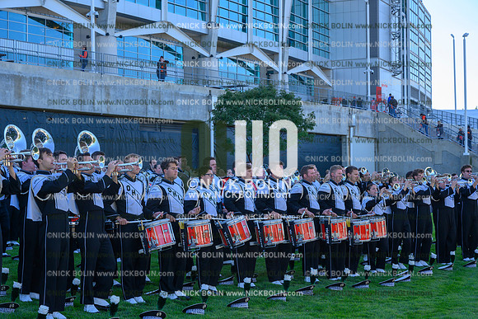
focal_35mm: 70
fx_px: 930
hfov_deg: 28.8
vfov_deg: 19.5
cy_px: 160
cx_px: 239
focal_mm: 70
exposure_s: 1/640
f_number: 8
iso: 800
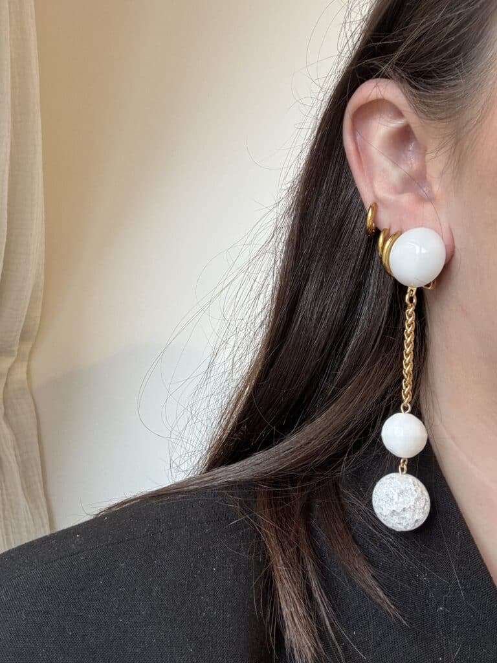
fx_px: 574
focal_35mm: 30
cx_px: 248
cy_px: 332
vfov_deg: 60.0
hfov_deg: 46.8
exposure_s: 1/100
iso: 50
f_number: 1.9
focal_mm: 2.69
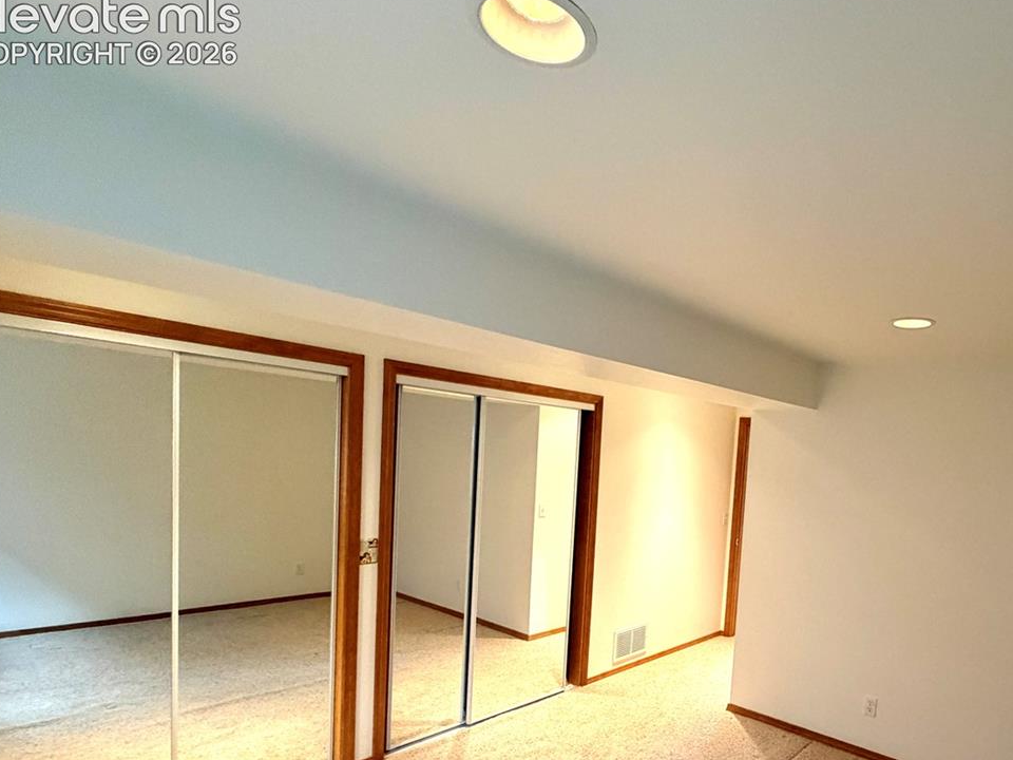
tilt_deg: -4.2
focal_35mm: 21
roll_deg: -4.6
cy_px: 504
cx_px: 710
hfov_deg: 75.4
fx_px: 615
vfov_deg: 62.0
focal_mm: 2.22
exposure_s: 1/60
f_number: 2.2
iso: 500
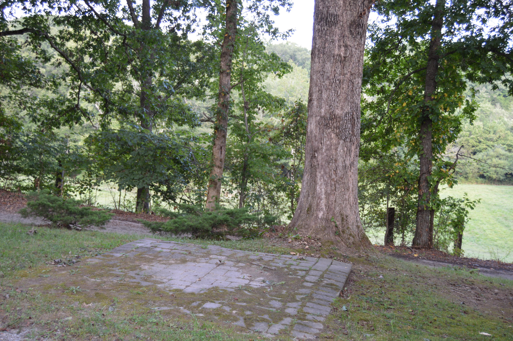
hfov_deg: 49.6
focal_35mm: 39
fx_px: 555
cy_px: 170
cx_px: 256
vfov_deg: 34.1
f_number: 5
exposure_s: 1/100
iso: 400
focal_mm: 26
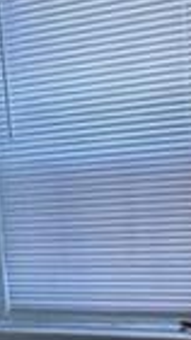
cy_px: 369
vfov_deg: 16.2
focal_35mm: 129
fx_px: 1165
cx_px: -44
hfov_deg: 9.2
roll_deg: +6.1
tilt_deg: -11.5
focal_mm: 4.2
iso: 640
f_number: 1.6
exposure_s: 1/30
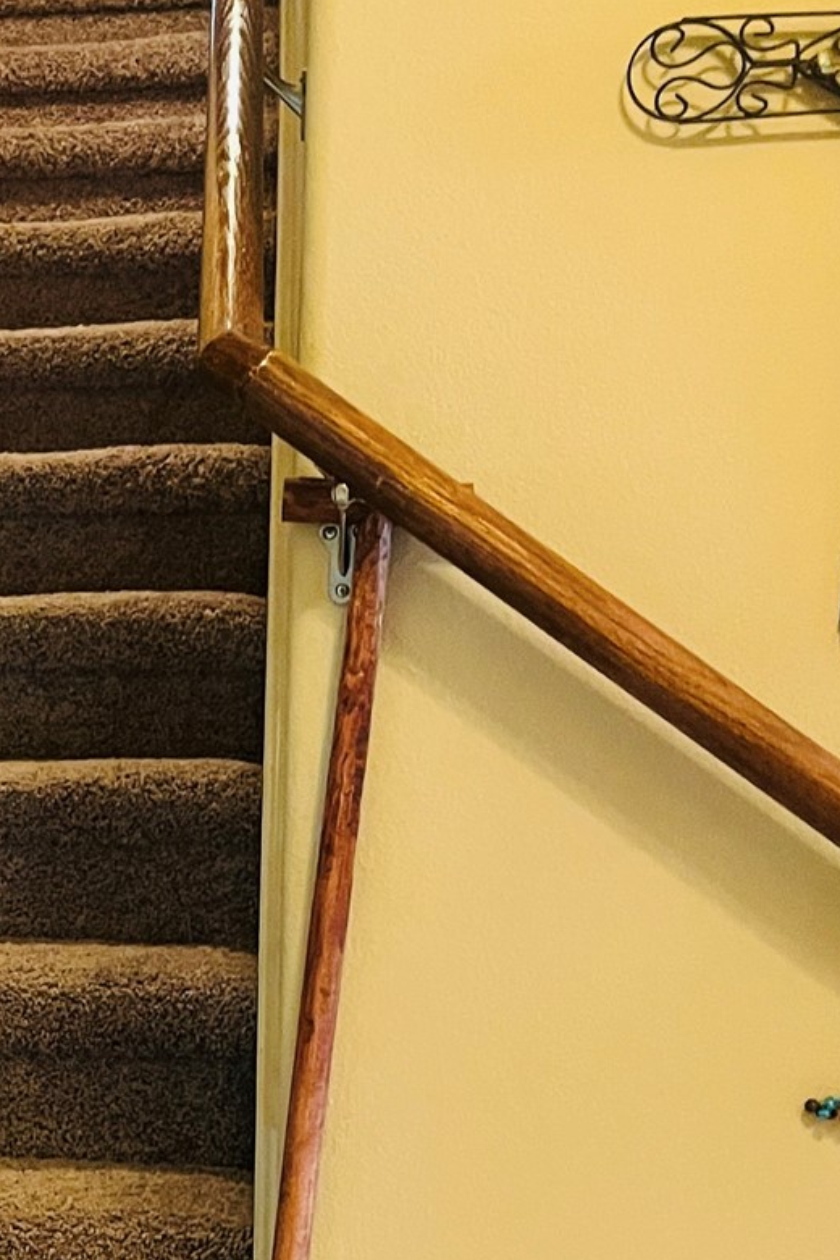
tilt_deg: -7.3
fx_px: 2485
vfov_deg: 28.0
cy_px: 981
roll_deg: +0.9
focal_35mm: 71
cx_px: -210
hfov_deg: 18.1
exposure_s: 1/40
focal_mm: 5.1
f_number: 1.6
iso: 500
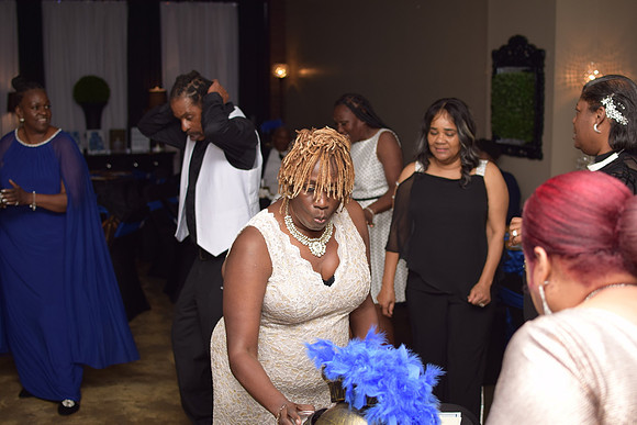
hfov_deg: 37.8
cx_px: 318
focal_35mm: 52
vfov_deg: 25.8
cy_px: 212
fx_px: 929
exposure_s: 1/200
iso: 100
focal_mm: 35
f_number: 3.2
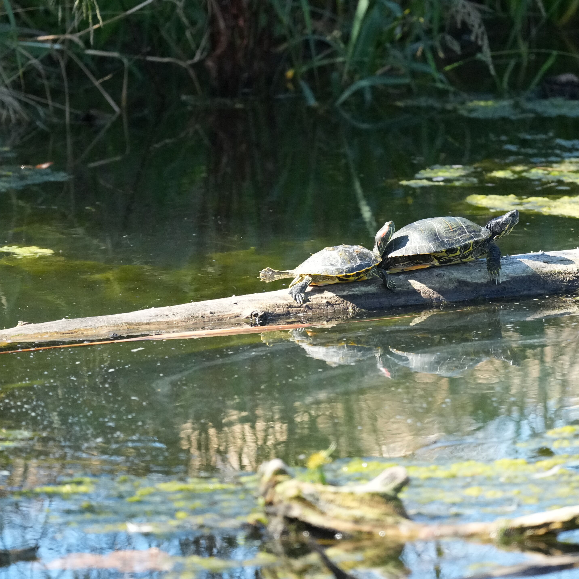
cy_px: 289
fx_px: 14496
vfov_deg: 2.3
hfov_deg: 2.3
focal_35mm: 766
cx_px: 397
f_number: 4.5
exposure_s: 1/2500
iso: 3200
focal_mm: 400
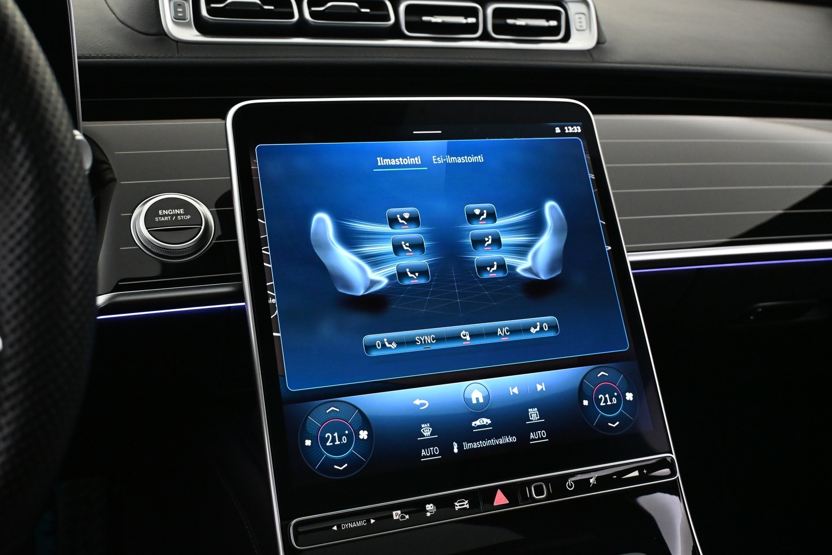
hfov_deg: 52.2
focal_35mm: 37
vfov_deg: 36.2
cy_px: 278
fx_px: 849
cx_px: 416
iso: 4500
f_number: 4.2
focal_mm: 24.5
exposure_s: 1/60
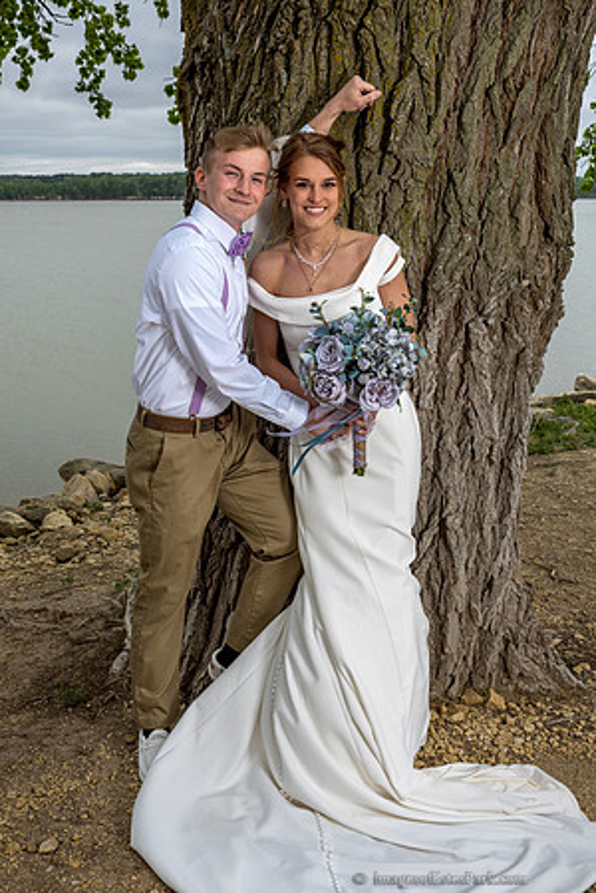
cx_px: 298
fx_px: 869
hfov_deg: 37.9
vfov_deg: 54.4
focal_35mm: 35
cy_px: 446
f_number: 8
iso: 100
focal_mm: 35
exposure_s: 1/200
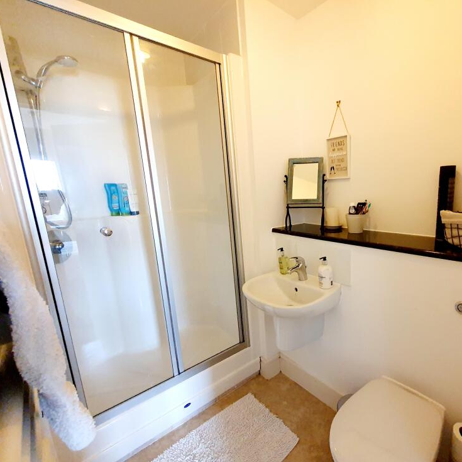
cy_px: 241
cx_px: 304
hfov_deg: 84.7
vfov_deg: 87.4
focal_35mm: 16
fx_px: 242
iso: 500
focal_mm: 1.8
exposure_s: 1/33
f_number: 2.2
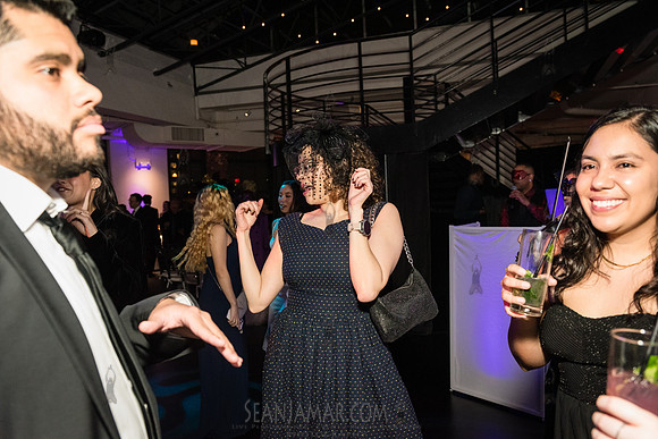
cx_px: 329
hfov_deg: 60.3
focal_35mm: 31
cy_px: 220
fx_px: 567
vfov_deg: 42.3
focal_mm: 31
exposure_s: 1/160
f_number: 4.5
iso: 5000
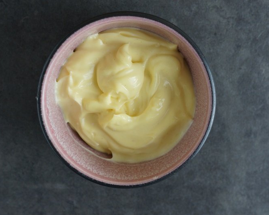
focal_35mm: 85
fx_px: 677
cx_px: 139
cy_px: 108
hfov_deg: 22.5
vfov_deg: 18.1
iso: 250
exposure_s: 1/80
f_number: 4
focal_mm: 50
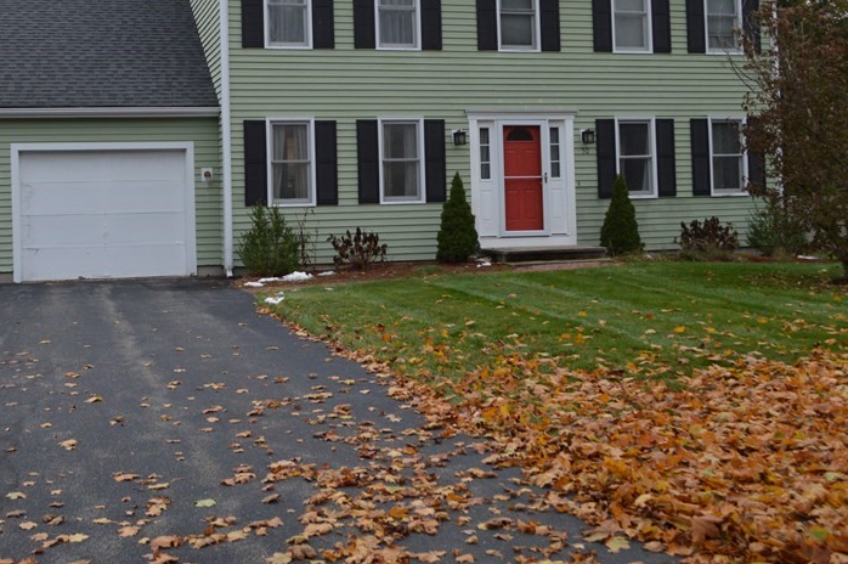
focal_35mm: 44
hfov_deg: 44.1
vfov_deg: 30.2
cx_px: 306
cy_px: 173
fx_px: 1035
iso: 400
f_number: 5
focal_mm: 20
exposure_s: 1/100
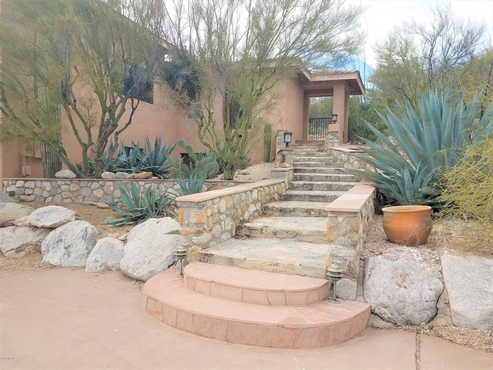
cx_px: 246
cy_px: 185
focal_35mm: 26
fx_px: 370
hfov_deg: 67.3
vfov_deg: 53.1
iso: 40
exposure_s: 1/1268
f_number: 1.7
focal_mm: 4.2
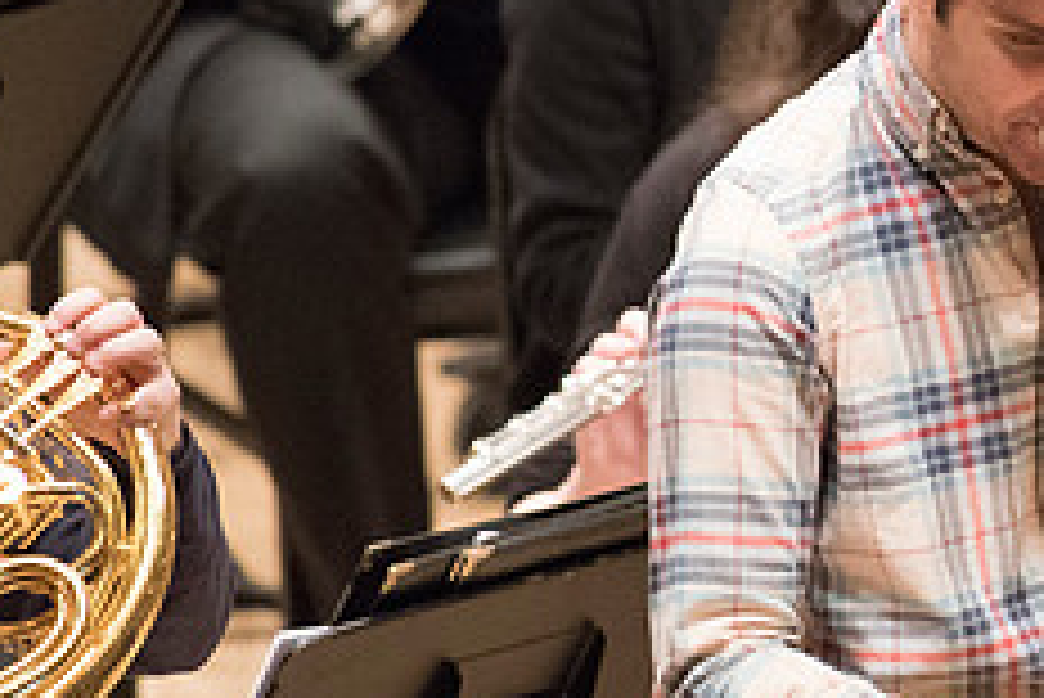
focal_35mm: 1497
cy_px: 160
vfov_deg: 0.9
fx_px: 43438
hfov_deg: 1.4
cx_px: 1206
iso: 12800
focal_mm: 600
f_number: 6.3
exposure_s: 1/160
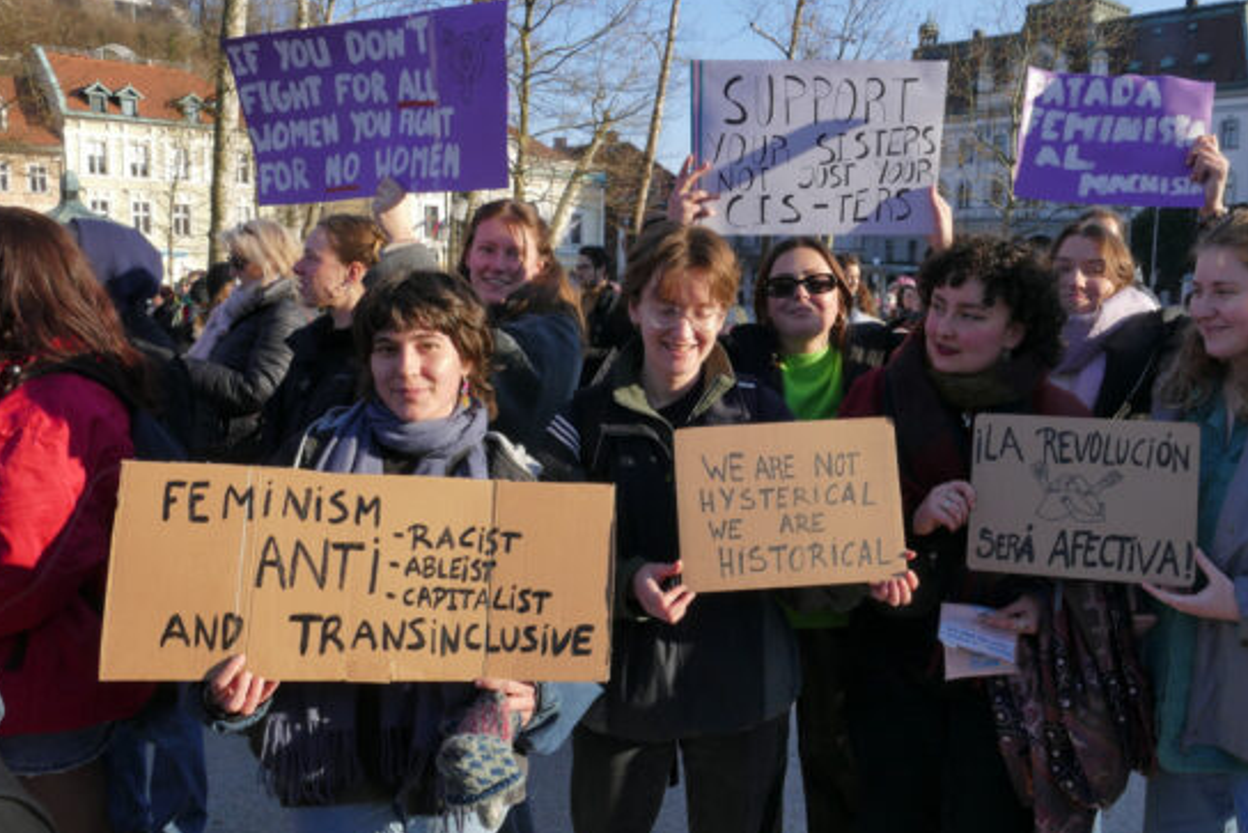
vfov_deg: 41.1
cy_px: 427
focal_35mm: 32
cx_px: 748
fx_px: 1110
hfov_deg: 58.2
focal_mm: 9.12
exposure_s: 1/200
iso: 200
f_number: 8
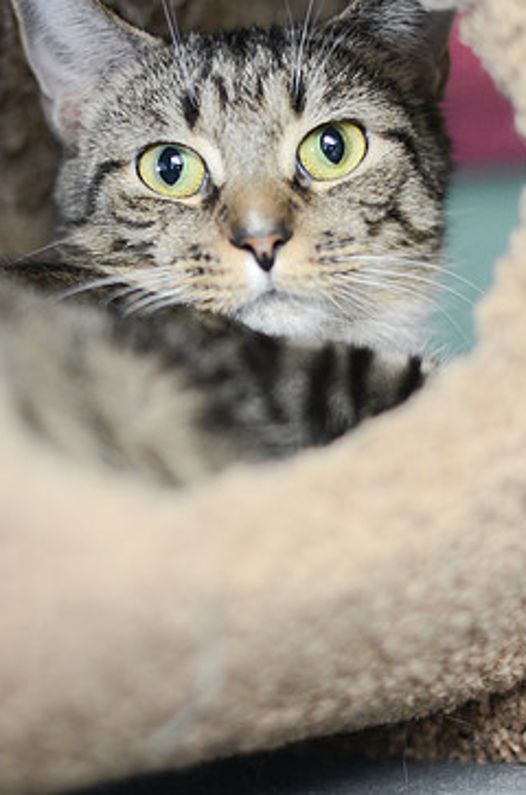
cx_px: 215
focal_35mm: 93
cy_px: 396
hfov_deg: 14.6
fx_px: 2050
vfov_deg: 22.0
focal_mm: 50
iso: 1000
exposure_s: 1/100
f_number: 1.8
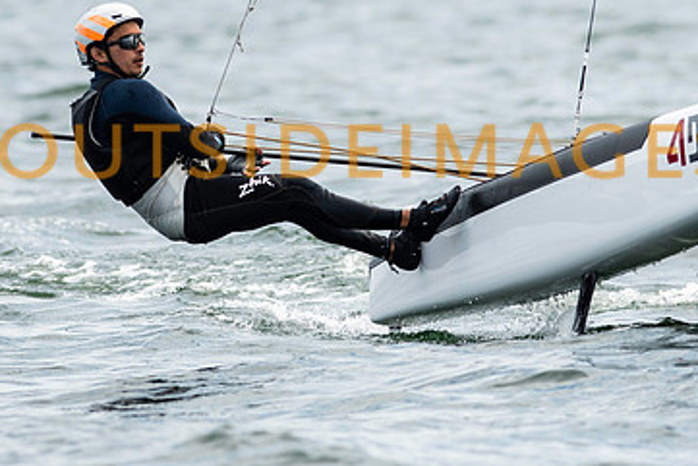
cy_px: 138
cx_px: 414
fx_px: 14178
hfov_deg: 2.8
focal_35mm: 731
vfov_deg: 1.9
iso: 400
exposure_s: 1/4000
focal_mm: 300
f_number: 5
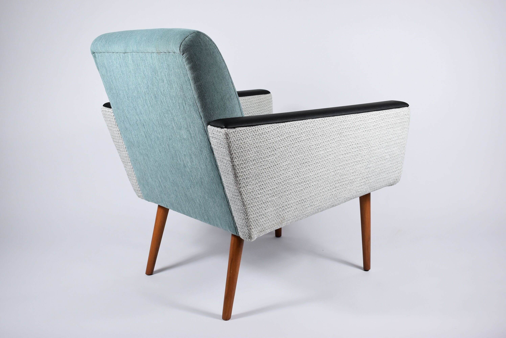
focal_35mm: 44
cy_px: 169
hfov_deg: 44.9
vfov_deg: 30.9
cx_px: 253
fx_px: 612
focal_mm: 29
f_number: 5.6
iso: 800
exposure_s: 1/125
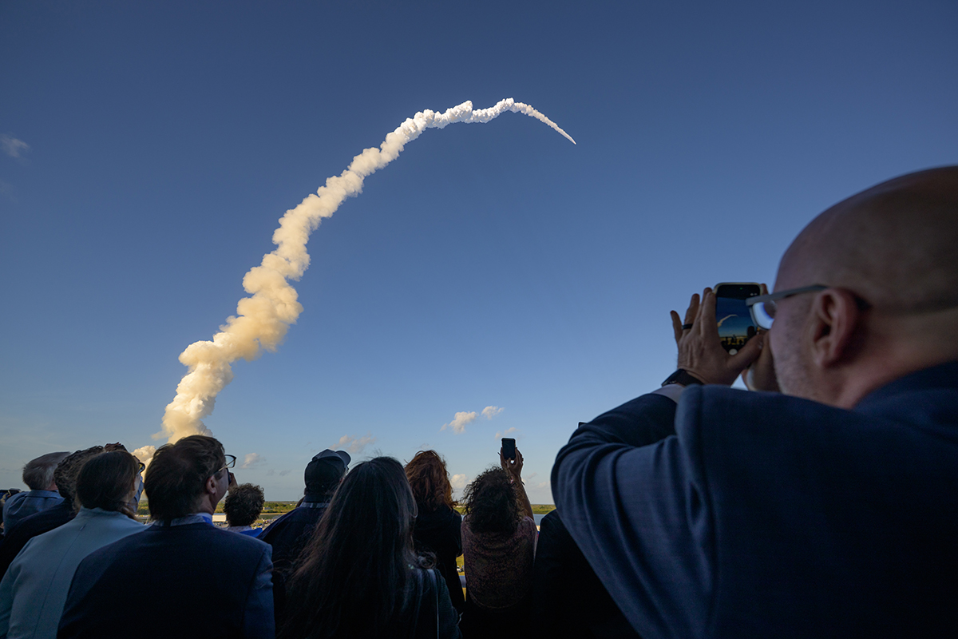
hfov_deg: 104.3
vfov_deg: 81.2
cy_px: 320
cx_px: 479
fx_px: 373
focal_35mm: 14
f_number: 5
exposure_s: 1/1000
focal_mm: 14
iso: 90
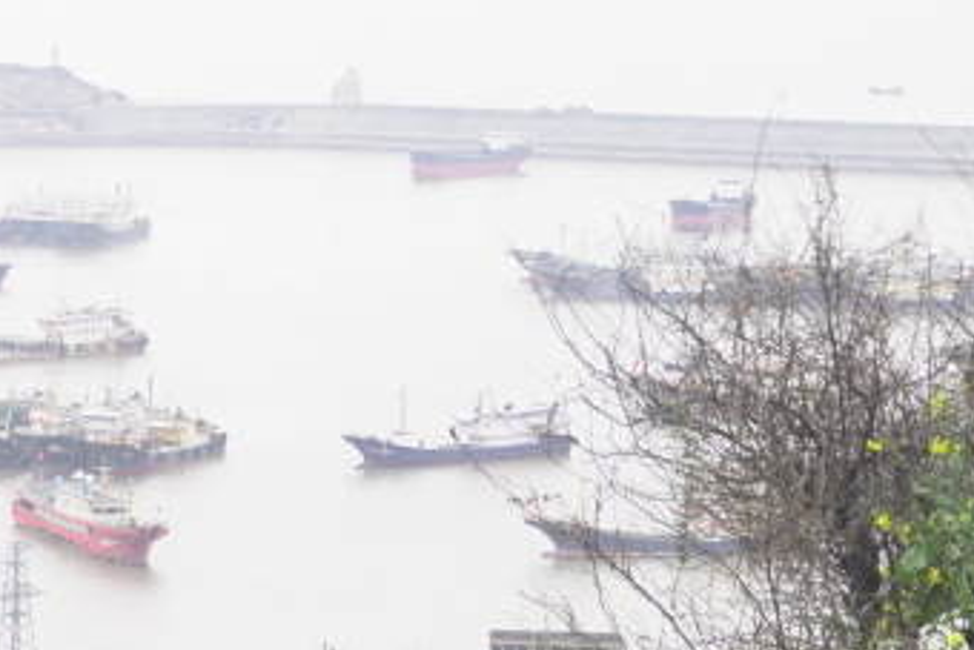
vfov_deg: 7.1
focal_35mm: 192
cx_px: -576
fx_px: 5197
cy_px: 27
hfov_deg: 10.3
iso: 640
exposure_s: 1/125
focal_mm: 34
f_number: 8
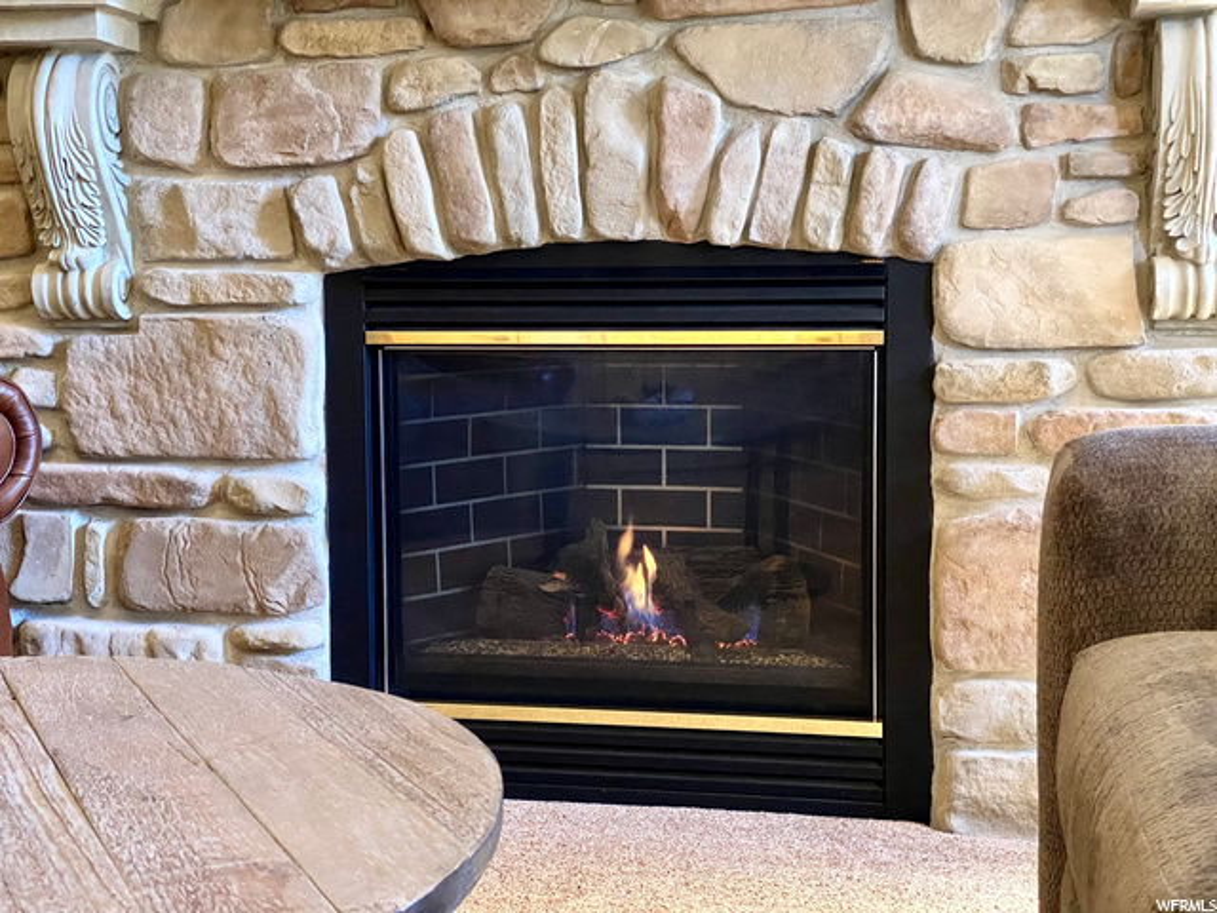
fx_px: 1828
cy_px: 456
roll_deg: +0.1
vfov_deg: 28.0
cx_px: 608
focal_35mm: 52
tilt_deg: -5.2
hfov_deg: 36.8
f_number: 2
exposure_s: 1/60
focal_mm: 6
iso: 500
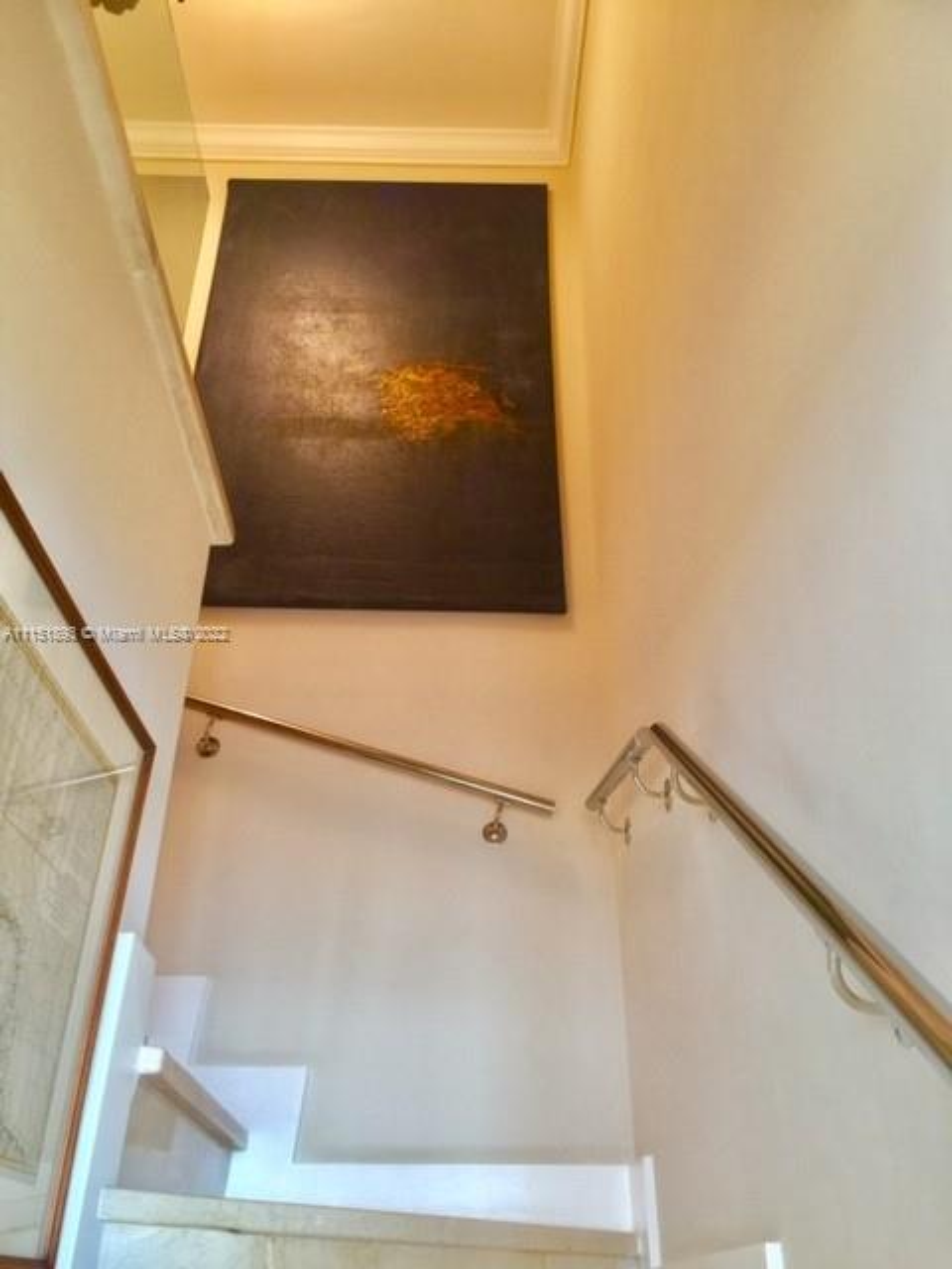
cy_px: 634
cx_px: 476
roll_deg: +0.2
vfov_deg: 61.7
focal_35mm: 29
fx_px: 1063
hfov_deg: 48.2
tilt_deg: +33.7
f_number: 2.2
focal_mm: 4.15
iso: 40
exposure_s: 1/15
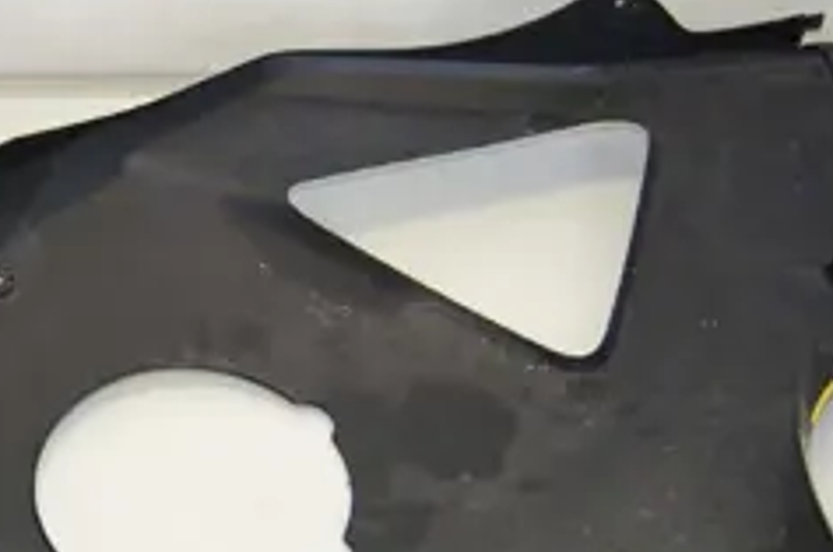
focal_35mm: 79
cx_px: 114
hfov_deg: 25.0
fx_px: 1828
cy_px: 471
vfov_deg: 17.0
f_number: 3.8
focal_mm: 23
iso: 400
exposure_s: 1/80
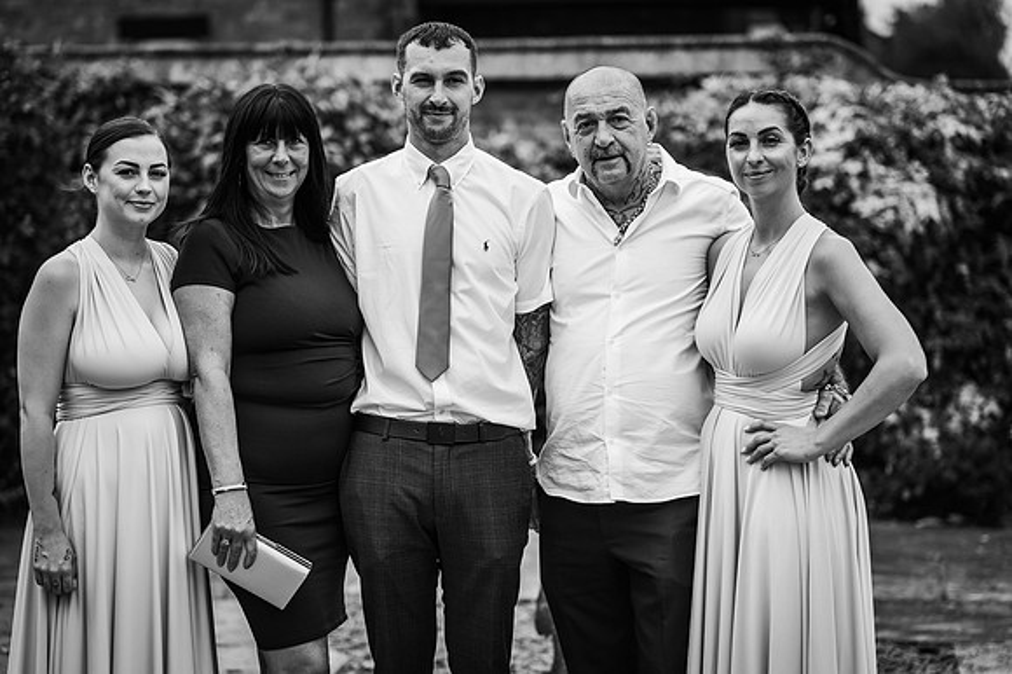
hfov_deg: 23.9
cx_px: 506
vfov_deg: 16.1
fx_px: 2388
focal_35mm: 85
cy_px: 337
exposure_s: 1/1600
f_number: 2.2
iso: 100
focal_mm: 85
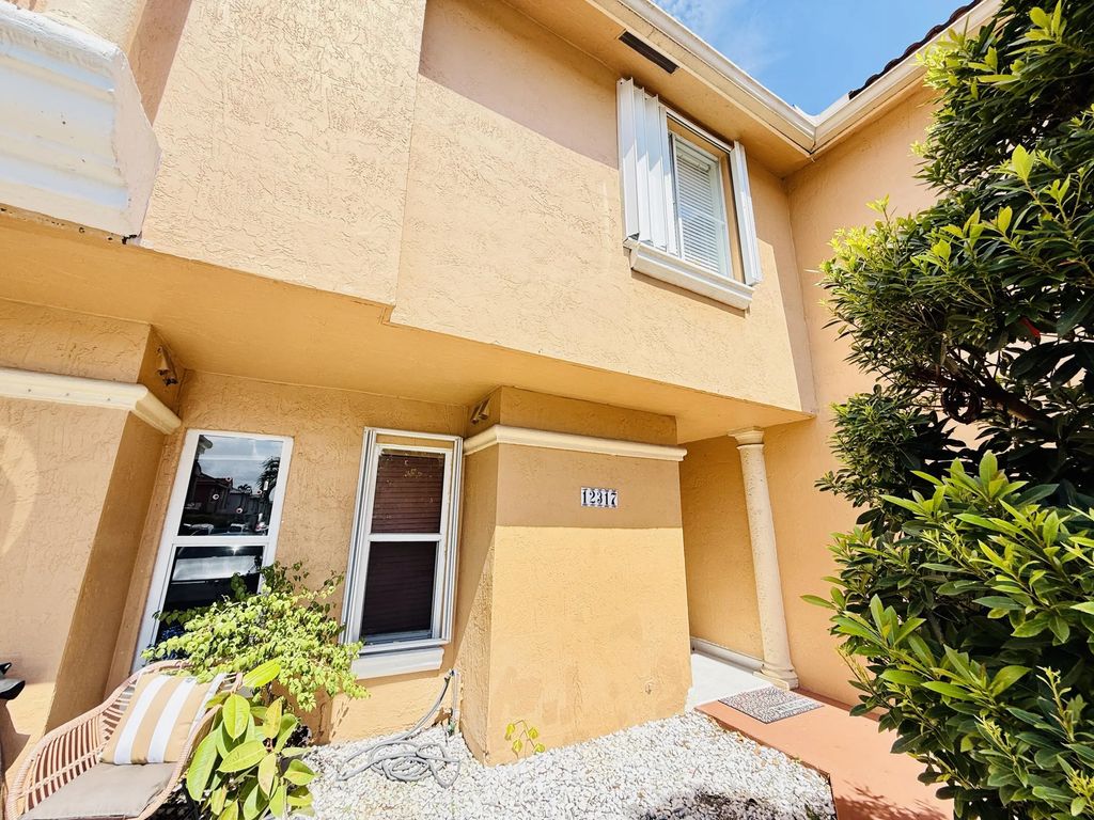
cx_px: 547
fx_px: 442
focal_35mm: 14
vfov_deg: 85.7
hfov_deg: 102.1
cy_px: 410
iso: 50
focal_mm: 2.22
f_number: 2.2
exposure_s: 1/531
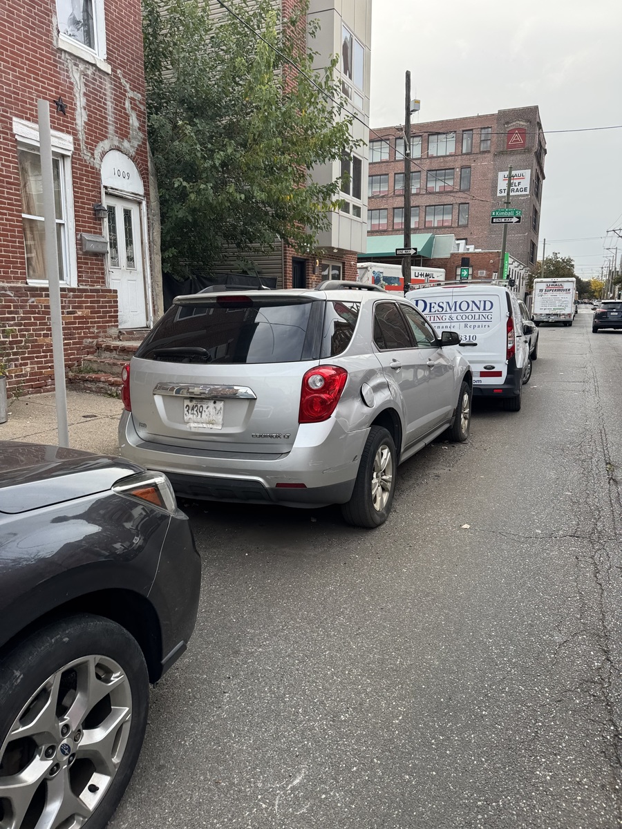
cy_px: 414
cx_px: 311
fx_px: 575
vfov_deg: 71.6
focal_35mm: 24
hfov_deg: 56.8
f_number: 1.78
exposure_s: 1/604
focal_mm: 6.76
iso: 80
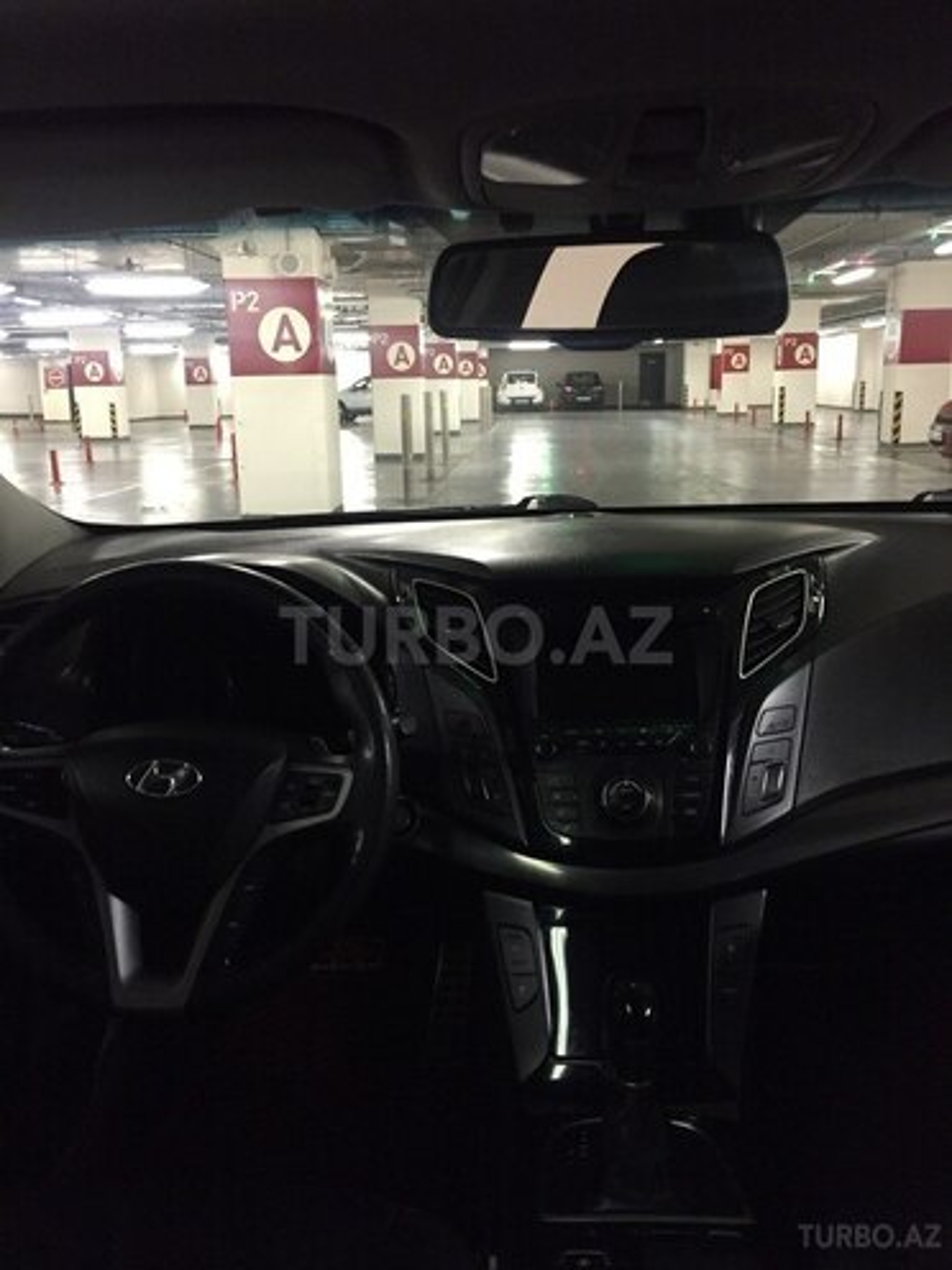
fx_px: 1063
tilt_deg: -13.0
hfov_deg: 48.2
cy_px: 635
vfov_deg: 61.7
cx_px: 476
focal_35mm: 29
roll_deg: +1.2
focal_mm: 4.15
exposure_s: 1/25
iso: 250
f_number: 2.2
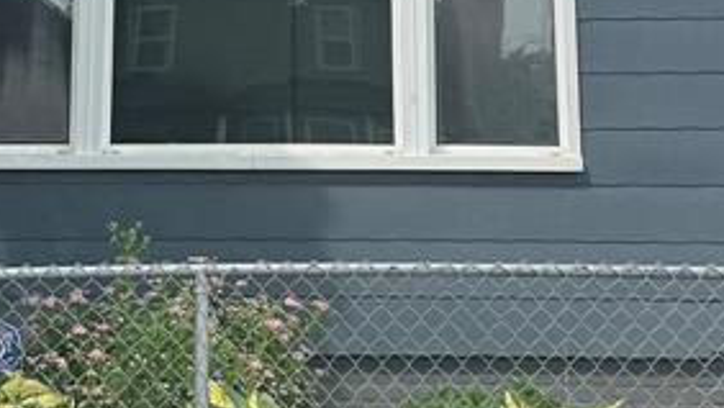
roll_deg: +0.8
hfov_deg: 22.4
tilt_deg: +12.0
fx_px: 1825
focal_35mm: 95
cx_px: 246
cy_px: -162
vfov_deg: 12.3
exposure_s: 1/3802
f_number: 1.78
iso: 80
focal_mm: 6.76
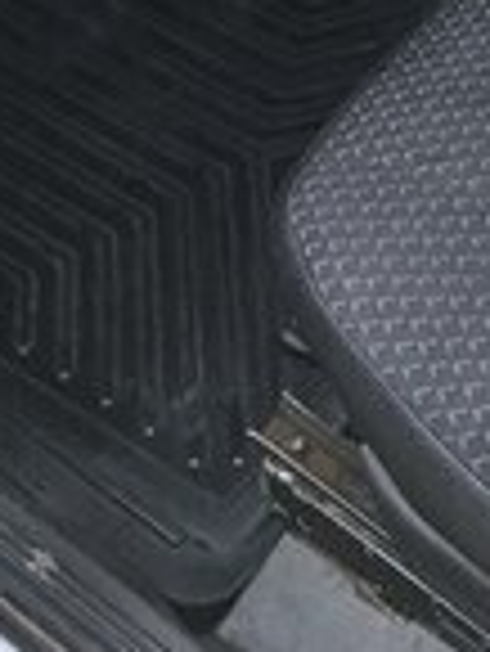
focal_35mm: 99
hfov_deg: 14.3
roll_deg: +2.8
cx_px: 665
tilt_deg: -37.6
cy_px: -414
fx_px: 1866
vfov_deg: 17.2
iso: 32
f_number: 2.2
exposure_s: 1/33
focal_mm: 4.15
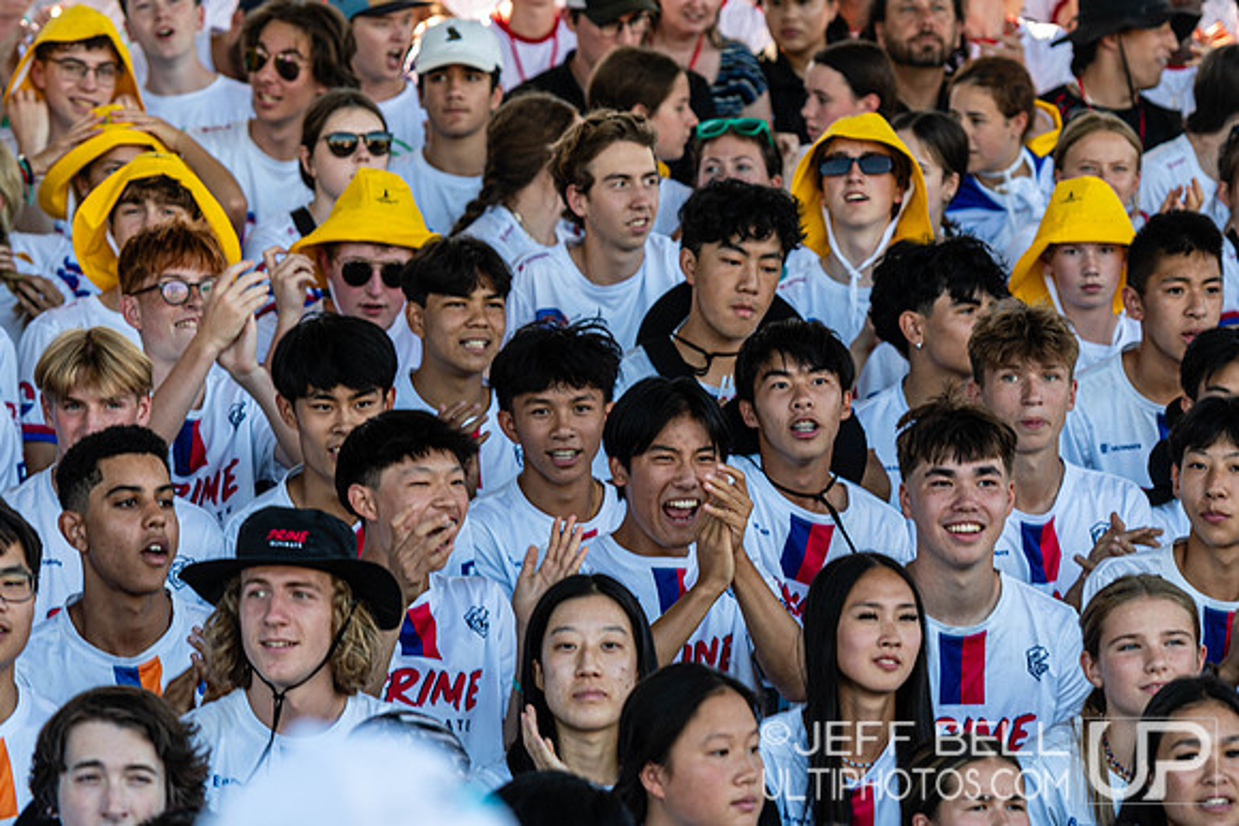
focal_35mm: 180
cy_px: 413
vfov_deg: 7.6
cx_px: 620
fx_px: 6196
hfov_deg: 11.4
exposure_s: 1/250
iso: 100
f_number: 3.5
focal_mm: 120
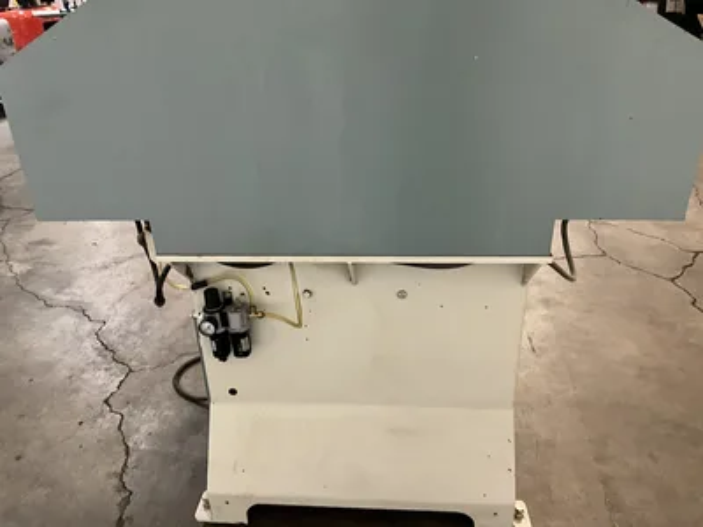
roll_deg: +2.2
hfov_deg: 61.7
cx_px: 352
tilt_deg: -25.6
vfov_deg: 48.2
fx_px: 589
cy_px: 264
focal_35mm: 29
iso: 320
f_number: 1.8
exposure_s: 1/40
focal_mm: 3
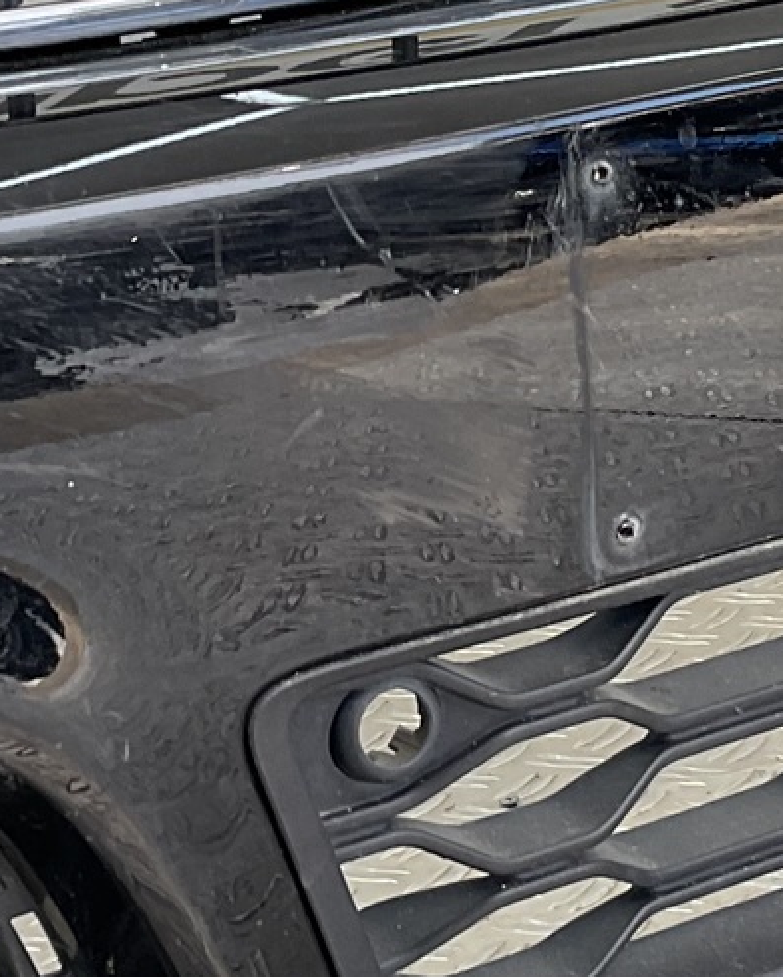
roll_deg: +5.4
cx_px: 427
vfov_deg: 16.5
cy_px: 282
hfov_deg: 13.3
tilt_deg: -11.7
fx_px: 3358
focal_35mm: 116
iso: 20
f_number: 1.8
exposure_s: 1/100
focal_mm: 3
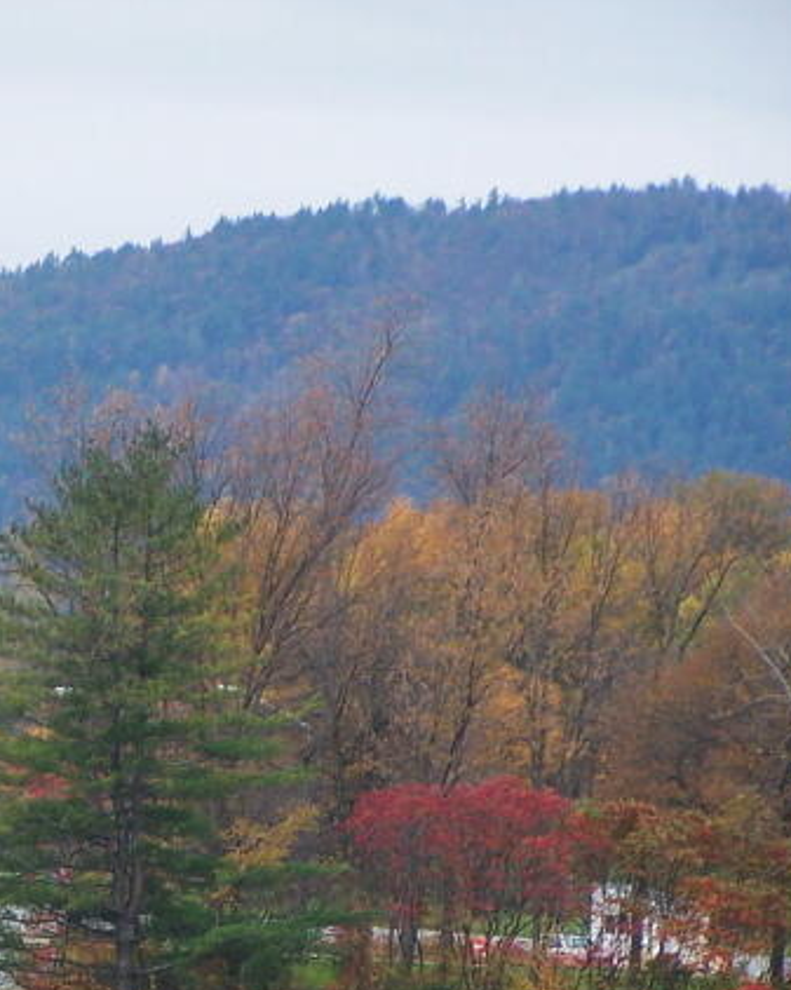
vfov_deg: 4.3
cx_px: -228
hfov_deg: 3.4
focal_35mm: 448
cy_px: 873
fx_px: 13124
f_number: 3.2
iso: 80
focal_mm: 31.3
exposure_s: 1/320
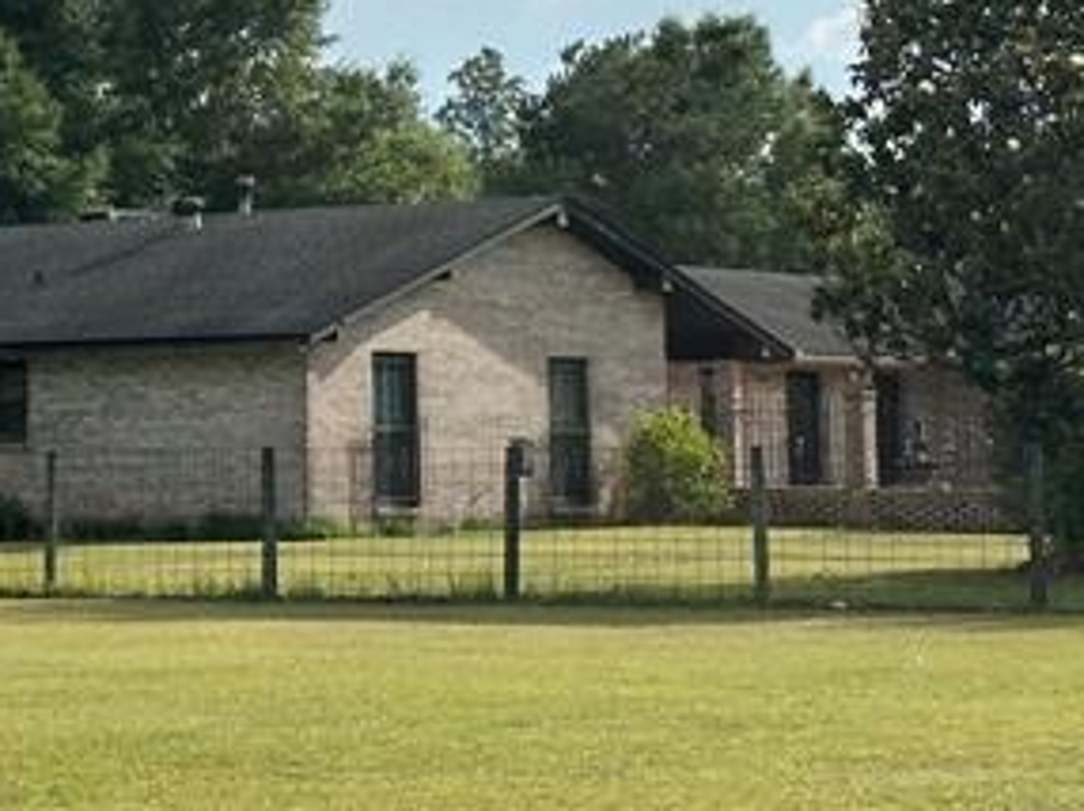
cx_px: 326
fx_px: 5382
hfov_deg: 11.5
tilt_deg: +6.5
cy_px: -129
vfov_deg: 8.5
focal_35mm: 172
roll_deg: +0.6
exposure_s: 1/8197
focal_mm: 6.86
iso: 64
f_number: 1.78
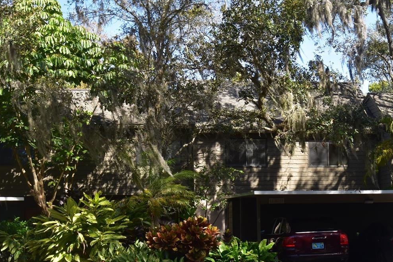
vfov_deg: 23.1
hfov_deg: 34.3
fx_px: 633
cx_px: 248
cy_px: 200
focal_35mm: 58
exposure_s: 1/200
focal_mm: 24
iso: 400
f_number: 10
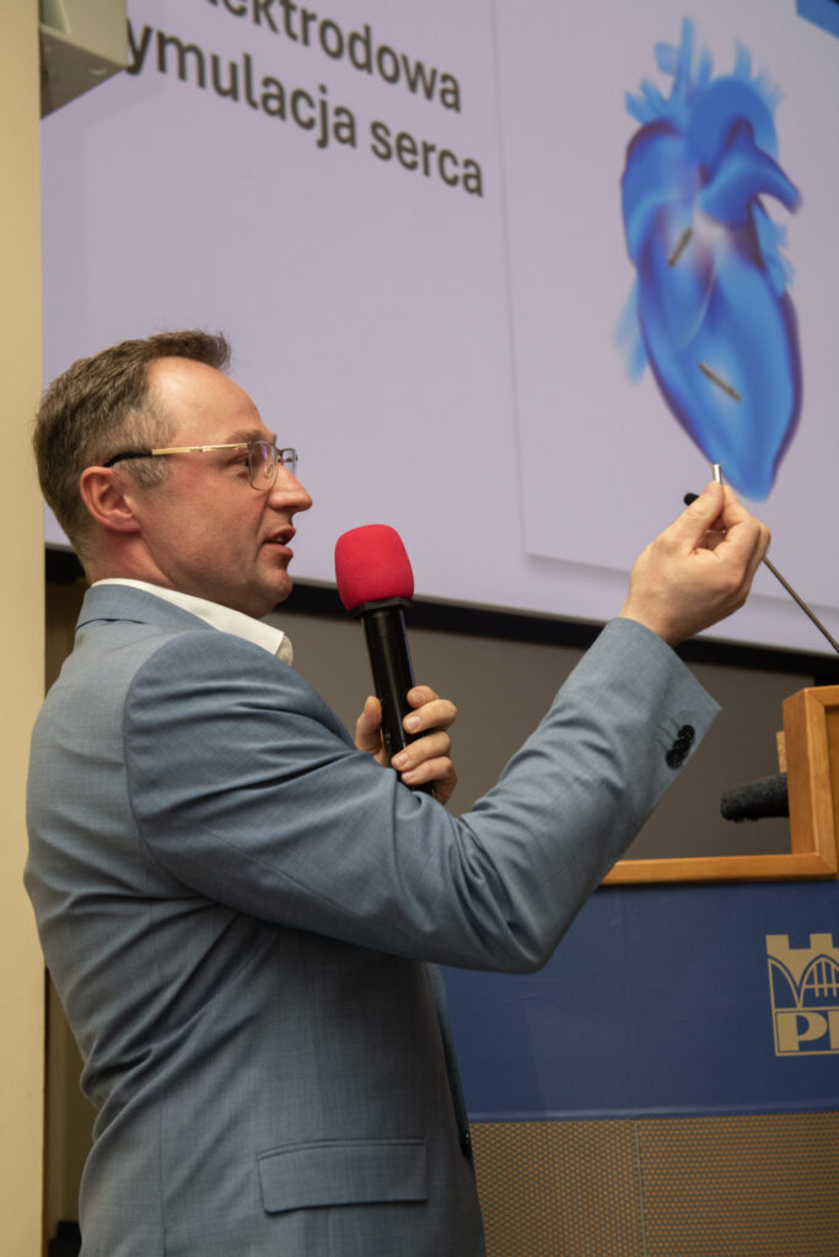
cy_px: 628
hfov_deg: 28.1
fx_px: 1677
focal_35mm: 48
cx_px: 420
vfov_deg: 41.1
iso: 1000
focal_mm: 48
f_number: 5.6
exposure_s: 1/60
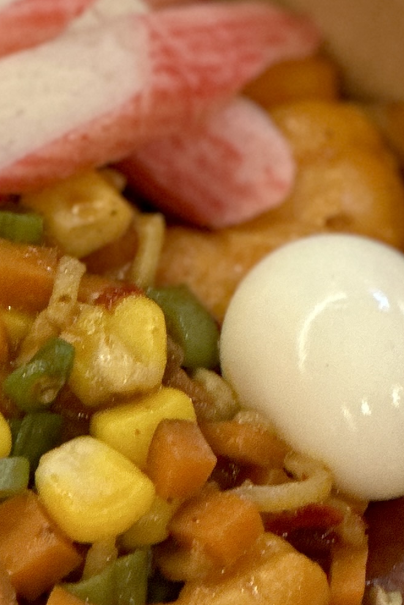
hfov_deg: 4.2
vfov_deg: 6.3
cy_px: 188
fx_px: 5487
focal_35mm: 326
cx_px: -23
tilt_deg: -50.2
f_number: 2.8
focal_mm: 9
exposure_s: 1/40
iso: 200
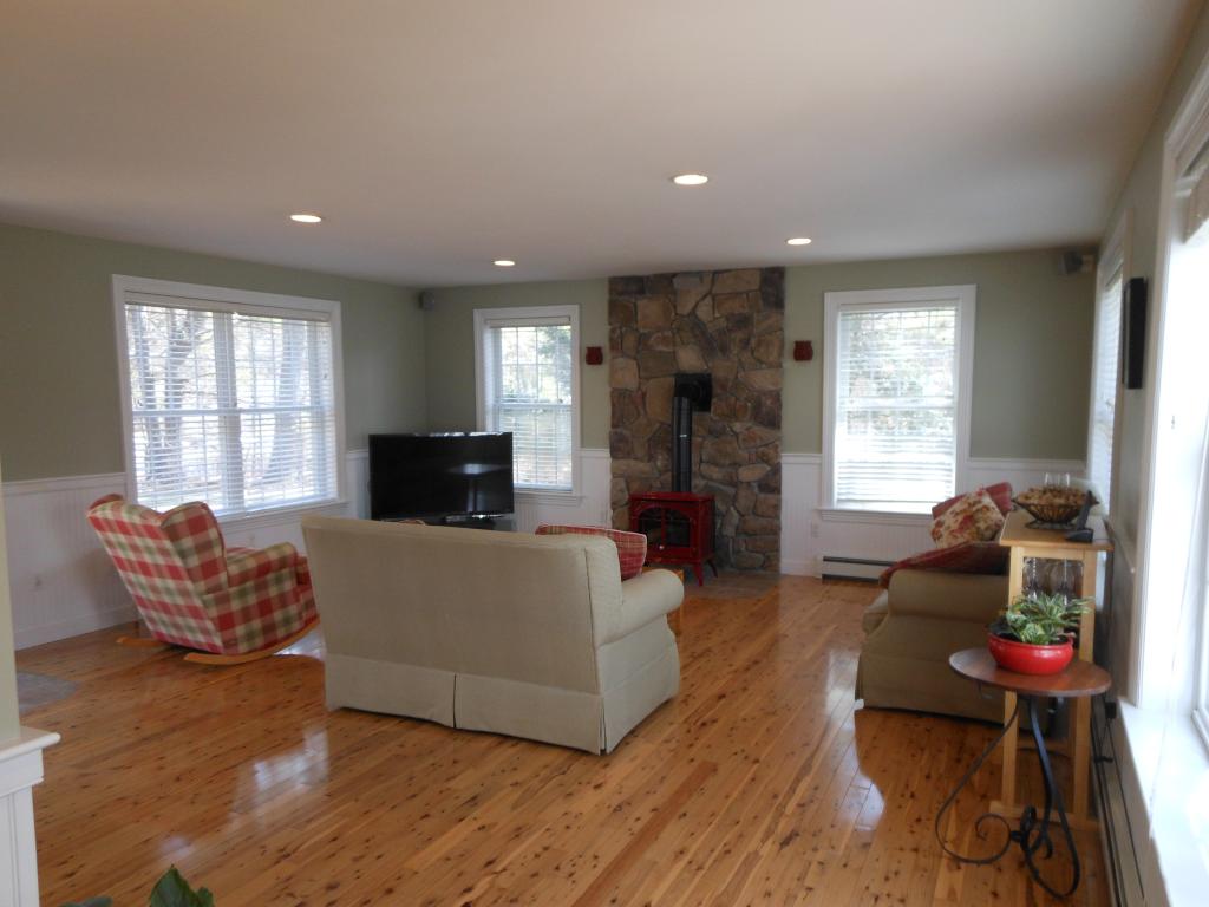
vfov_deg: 54.9
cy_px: 454
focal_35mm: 25
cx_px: 604
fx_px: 873
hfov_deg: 69.4
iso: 125
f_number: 3.2
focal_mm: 4.5
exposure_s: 1/30
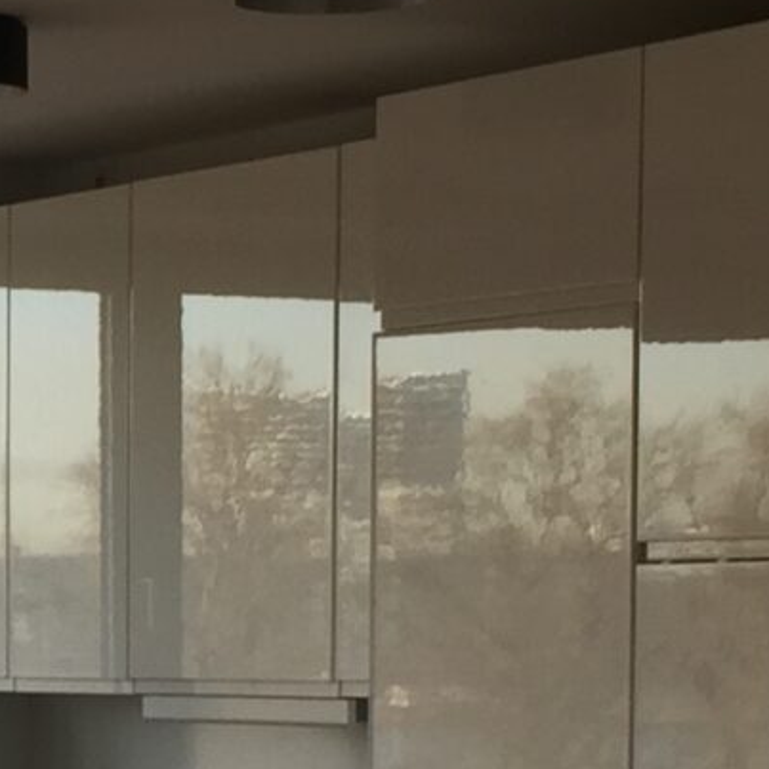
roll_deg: -0.2
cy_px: 891
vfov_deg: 10.6
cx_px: -500
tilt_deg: -4.0
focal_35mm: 163
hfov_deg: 10.3
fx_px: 4097
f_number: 2.2
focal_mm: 4.15
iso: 32
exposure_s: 1/107
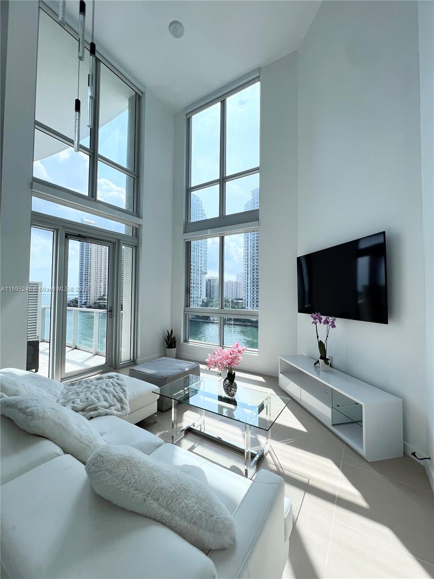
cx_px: 217
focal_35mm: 13
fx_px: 217
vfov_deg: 106.2
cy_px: 290
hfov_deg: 89.9
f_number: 1.8
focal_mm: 1.57
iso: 32
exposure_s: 1/1340
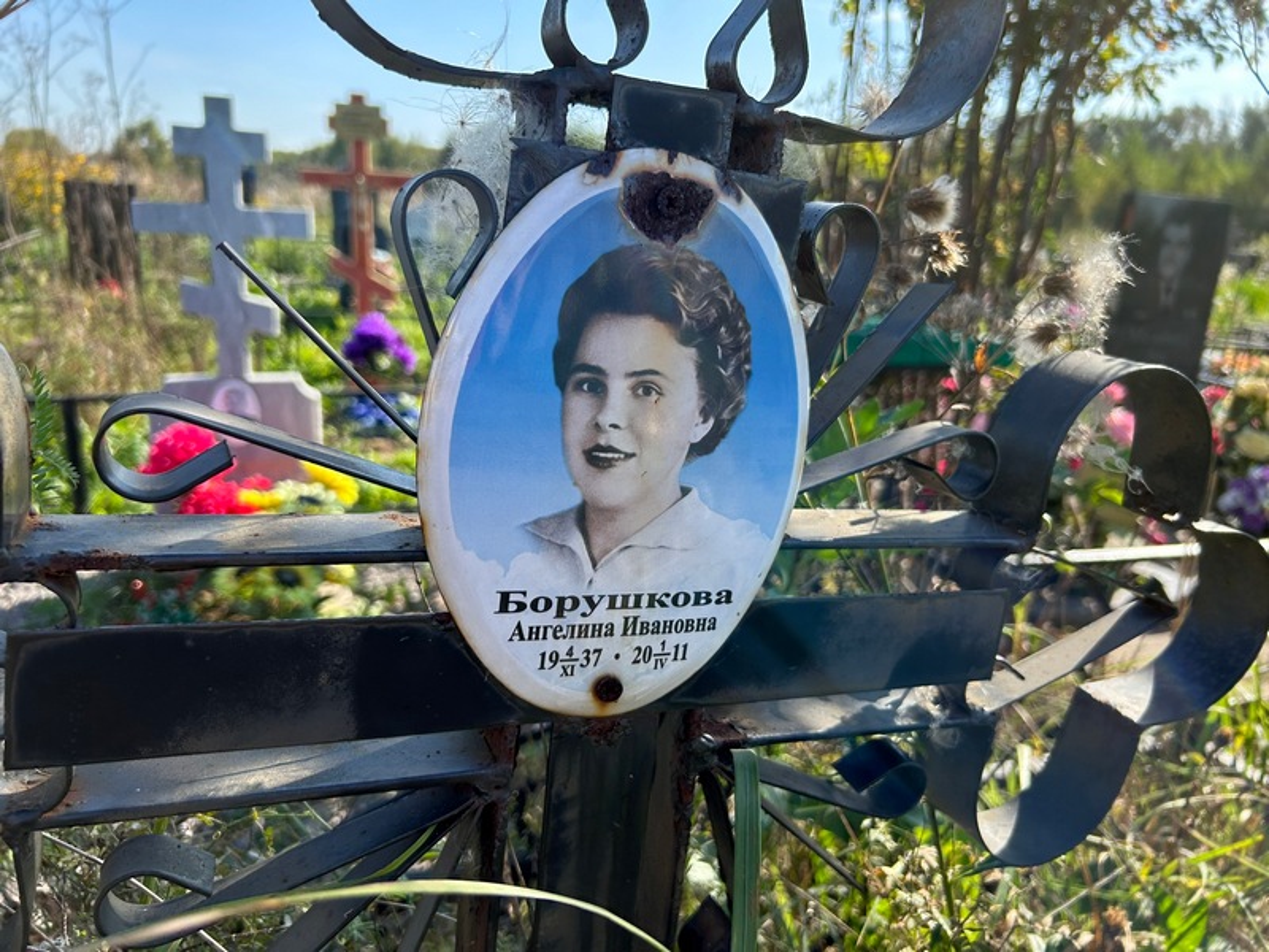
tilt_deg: -16.7
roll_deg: -4.9
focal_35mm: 26
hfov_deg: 67.3
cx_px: 634
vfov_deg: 53.1
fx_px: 953
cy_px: 476
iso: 50
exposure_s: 1/1266
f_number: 1.5
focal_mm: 5.7
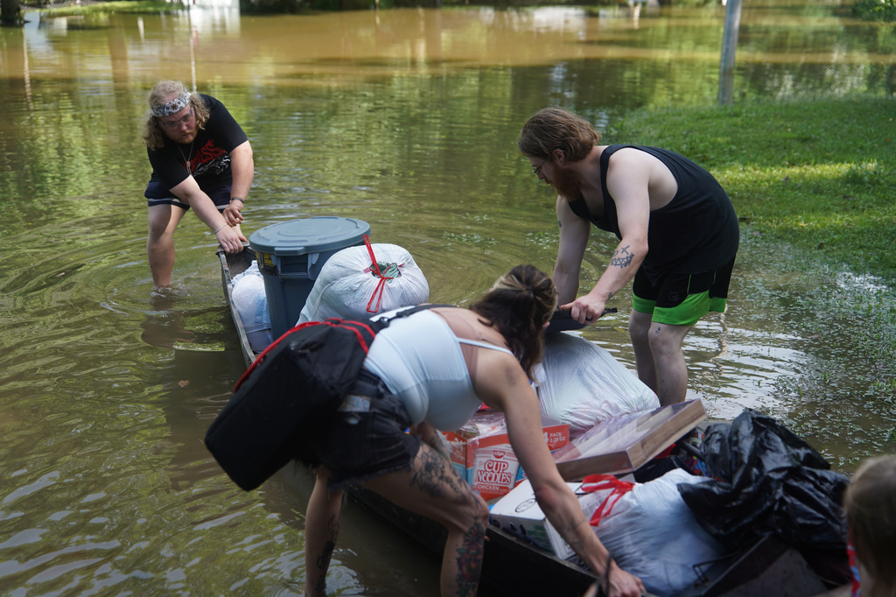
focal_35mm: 50
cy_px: 298
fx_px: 1244
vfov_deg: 27.0
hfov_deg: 39.6
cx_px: 448
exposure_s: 1/500
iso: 200
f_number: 3.2
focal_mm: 50
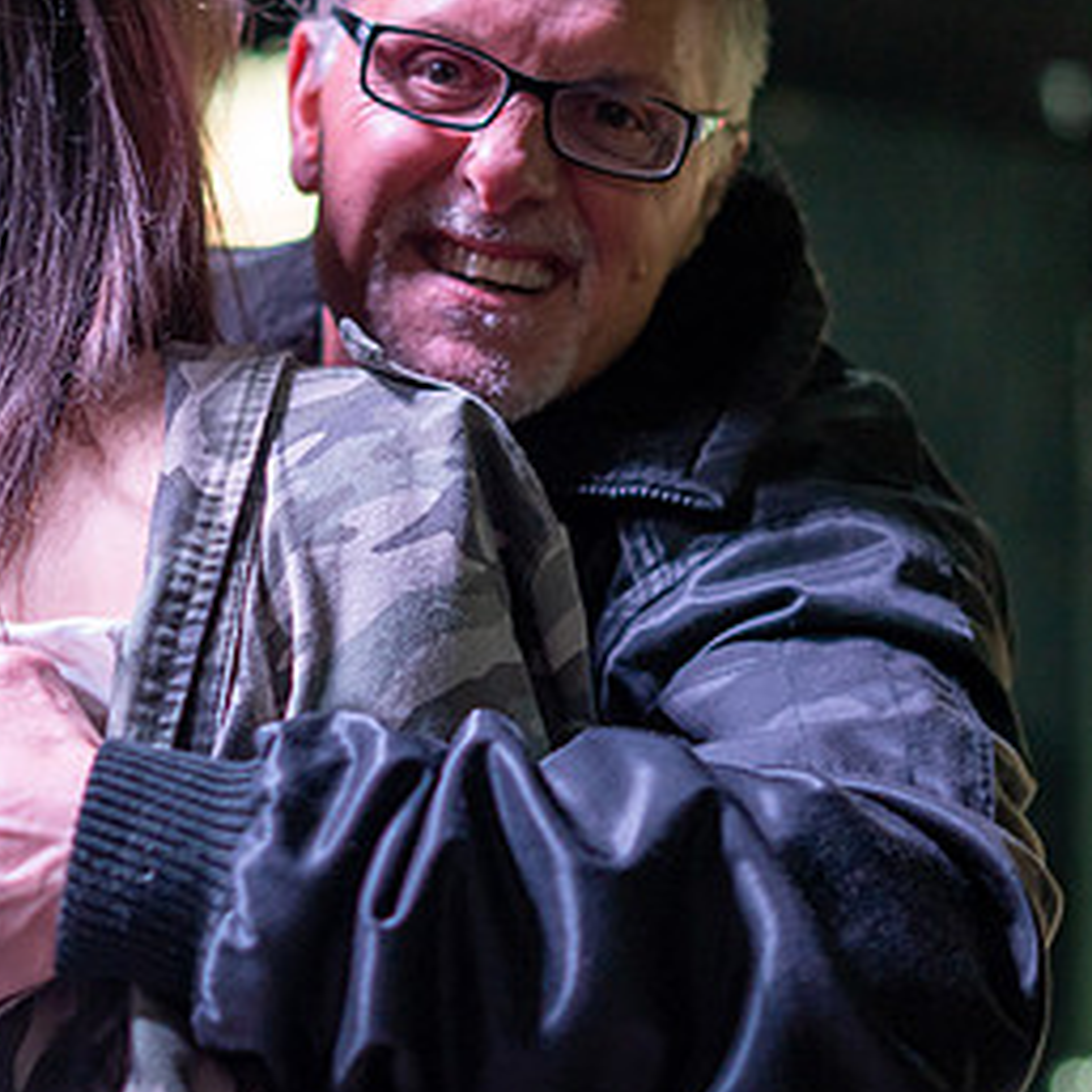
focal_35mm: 111
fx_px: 3962
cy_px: 460
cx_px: 478
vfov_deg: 15.7
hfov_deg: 15.7
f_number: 1.8
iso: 400
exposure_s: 1/125
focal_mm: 50
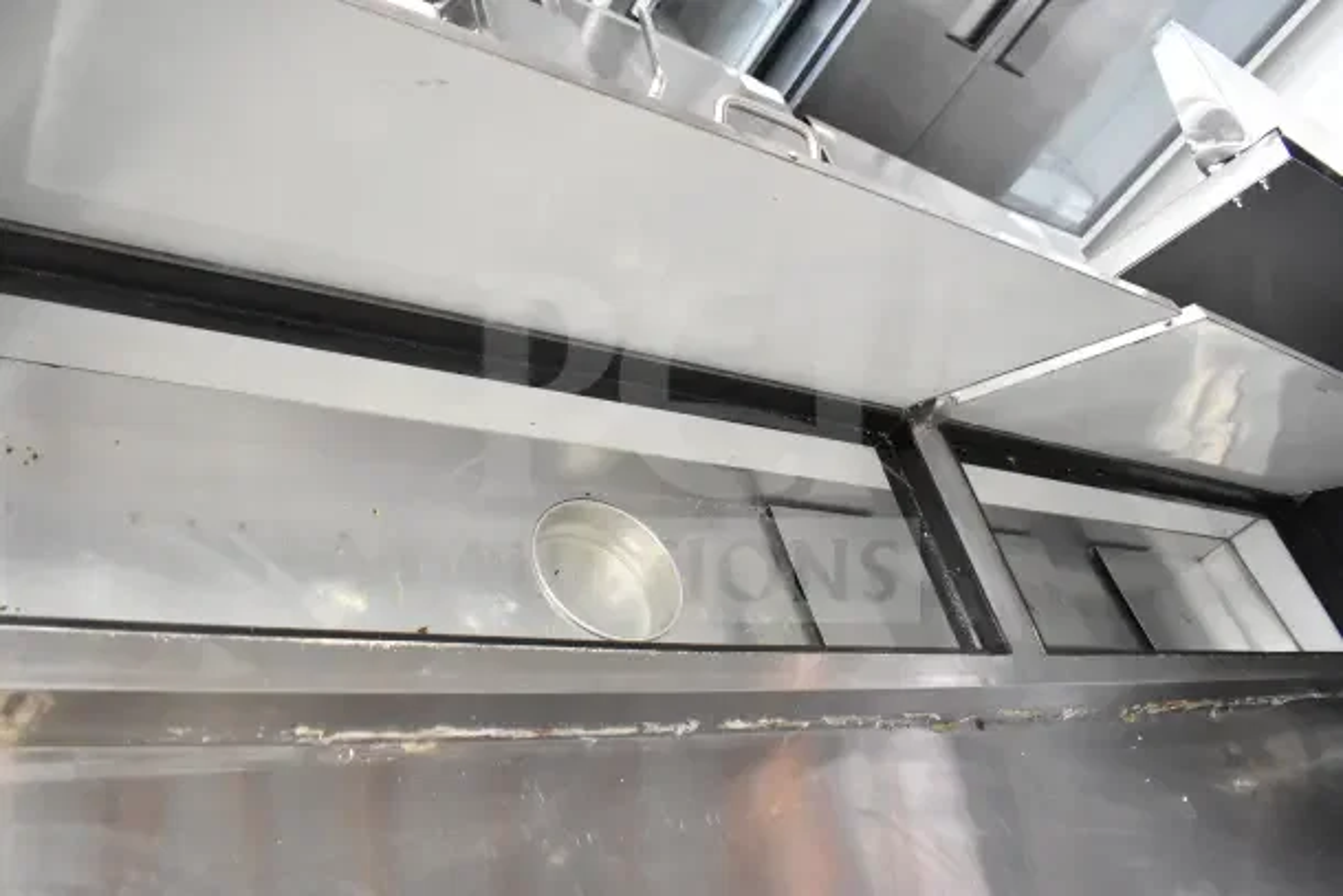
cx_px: 672
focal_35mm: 27
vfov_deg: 48.0
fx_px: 1007
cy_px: 448
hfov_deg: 67.4
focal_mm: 18
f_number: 4.5
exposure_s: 1/80
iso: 6400
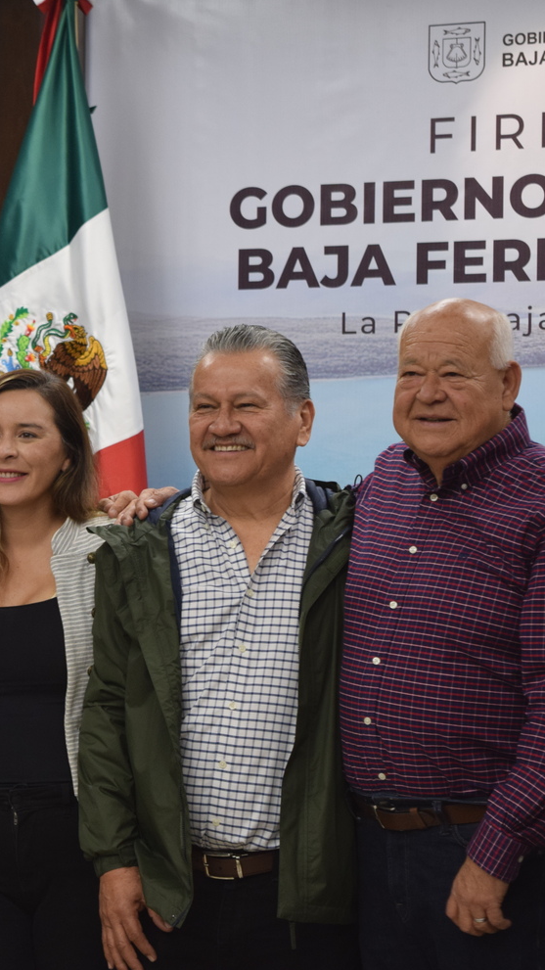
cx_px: -82
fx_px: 3362
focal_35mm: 131
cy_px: 483
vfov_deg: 16.4
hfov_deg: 9.2
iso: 560
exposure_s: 1/60
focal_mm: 55
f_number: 5.6
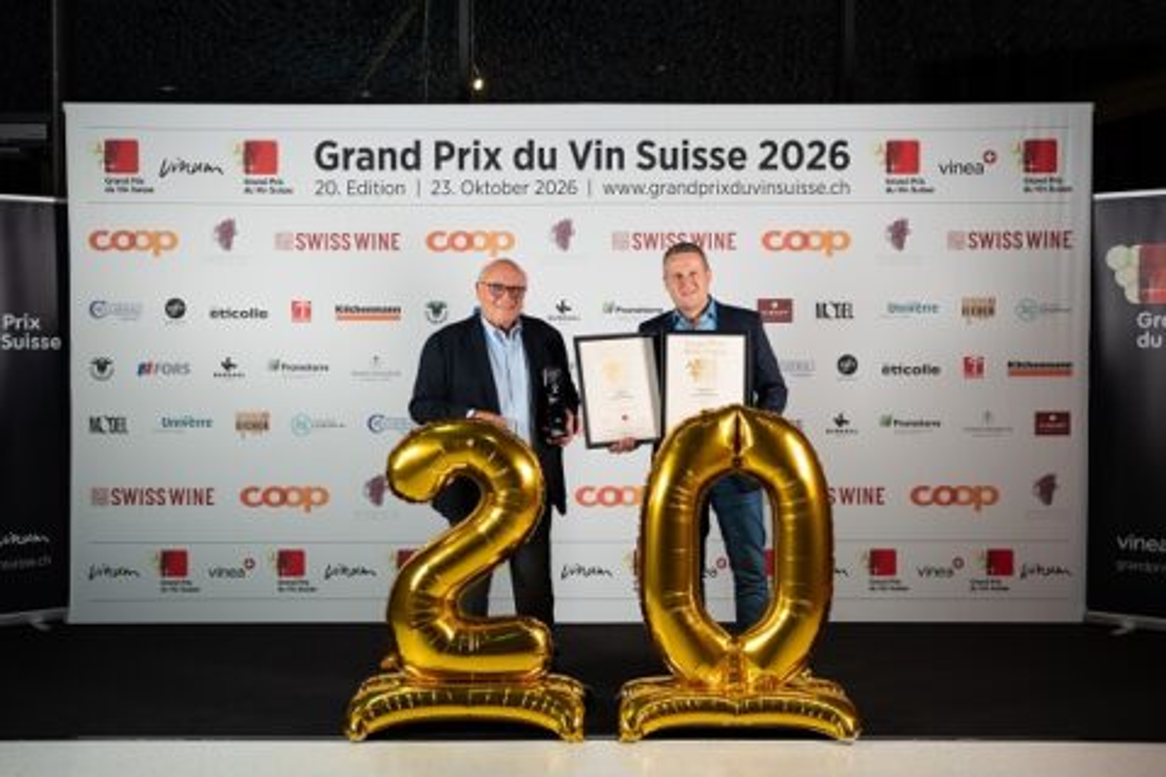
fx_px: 1295
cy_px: 388
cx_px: 583
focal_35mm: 40
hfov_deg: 48.5
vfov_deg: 33.4
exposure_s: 1/125
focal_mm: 40
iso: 500
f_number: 3.5
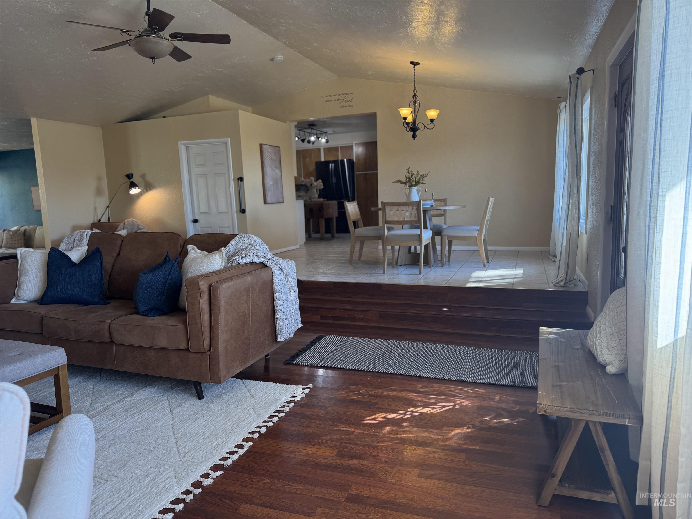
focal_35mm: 24
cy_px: 260
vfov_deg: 56.8
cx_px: 346
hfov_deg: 71.6
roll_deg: +2.1
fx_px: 480
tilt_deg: -6.7
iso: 64
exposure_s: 1/148
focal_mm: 6.76
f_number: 1.78
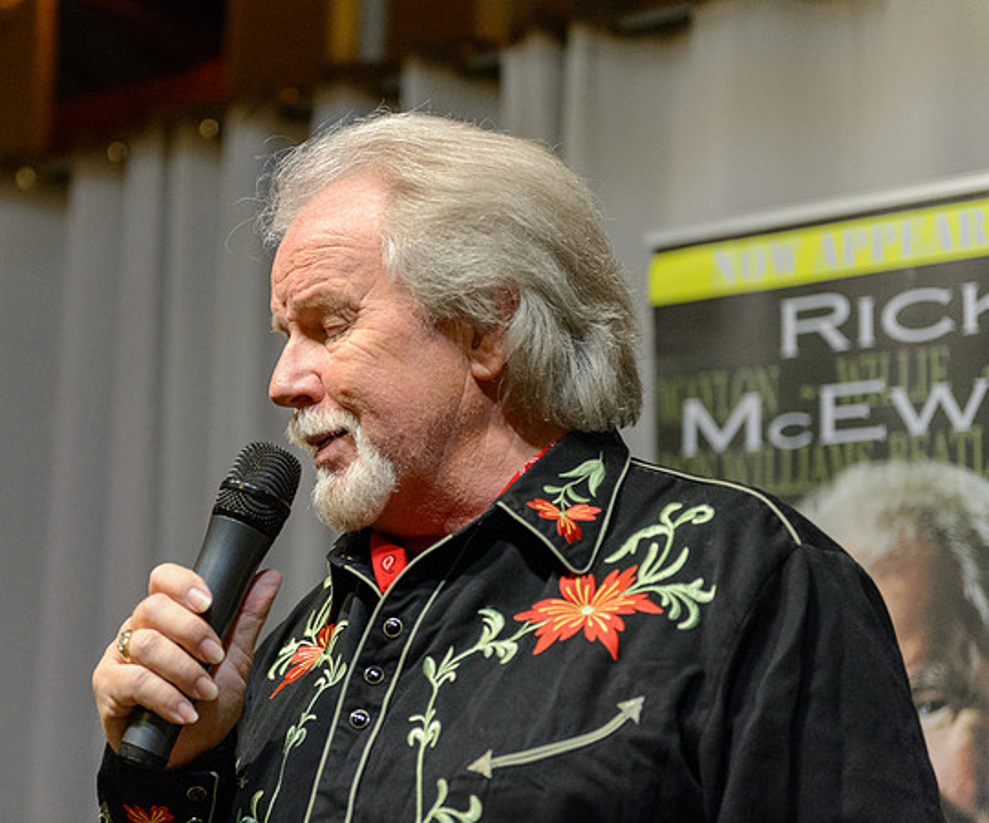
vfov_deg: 18.4
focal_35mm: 86
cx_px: 335
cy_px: 387
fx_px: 2542
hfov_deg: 21.9
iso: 5600
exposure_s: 1/250
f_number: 2.8
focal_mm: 70
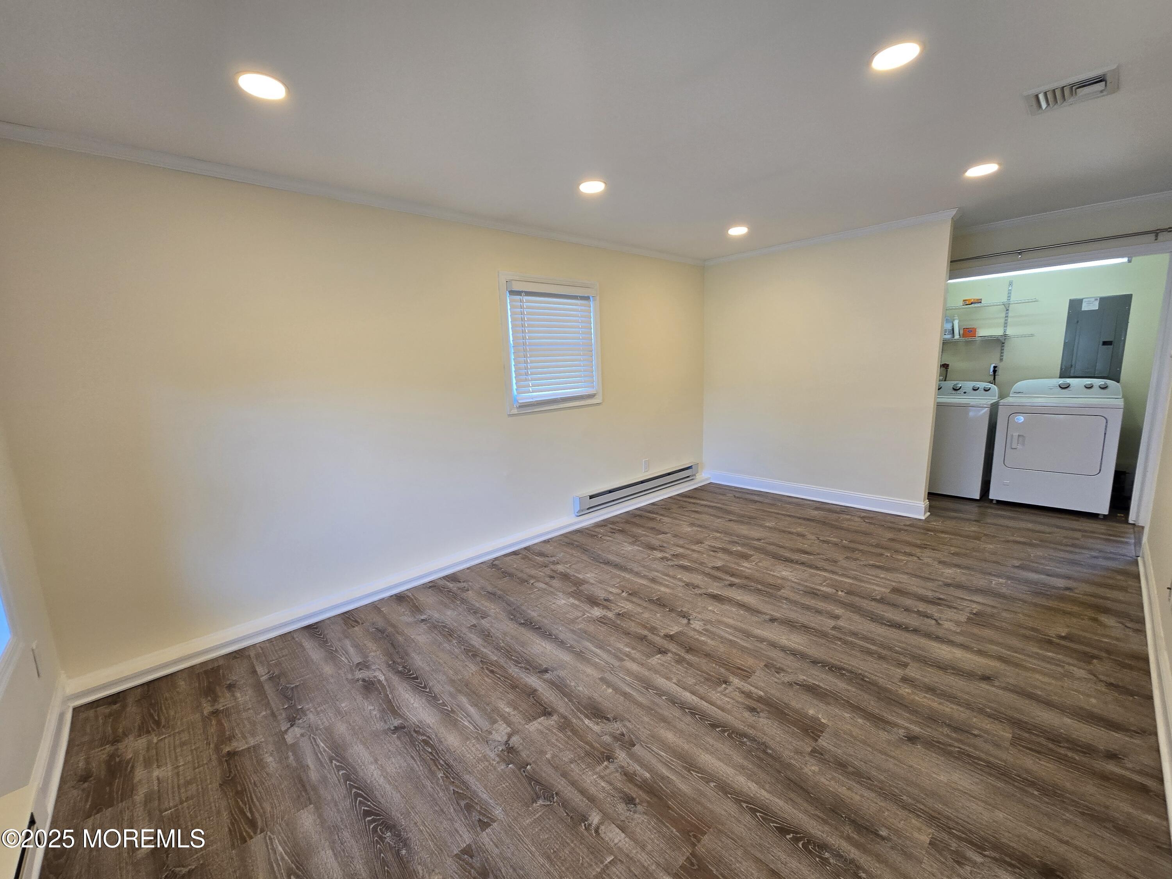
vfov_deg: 89.9
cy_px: 440
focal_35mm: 13
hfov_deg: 106.2
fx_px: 440
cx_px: 586
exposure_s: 1/60
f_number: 2.2
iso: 80
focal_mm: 2.2
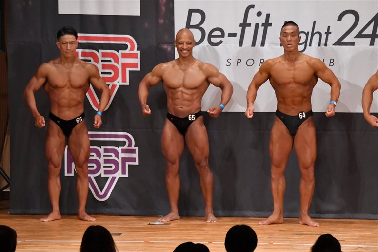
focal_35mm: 285
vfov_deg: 4.8
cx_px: 189
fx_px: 2991
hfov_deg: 7.2
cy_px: 126
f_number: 5.6
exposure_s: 1/400
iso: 9000
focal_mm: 190
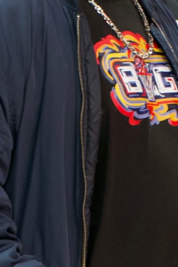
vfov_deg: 6.1
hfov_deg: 4.1
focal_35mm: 336
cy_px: 237
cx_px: 14
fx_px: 2489
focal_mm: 70
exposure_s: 1/100
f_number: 9
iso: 2000
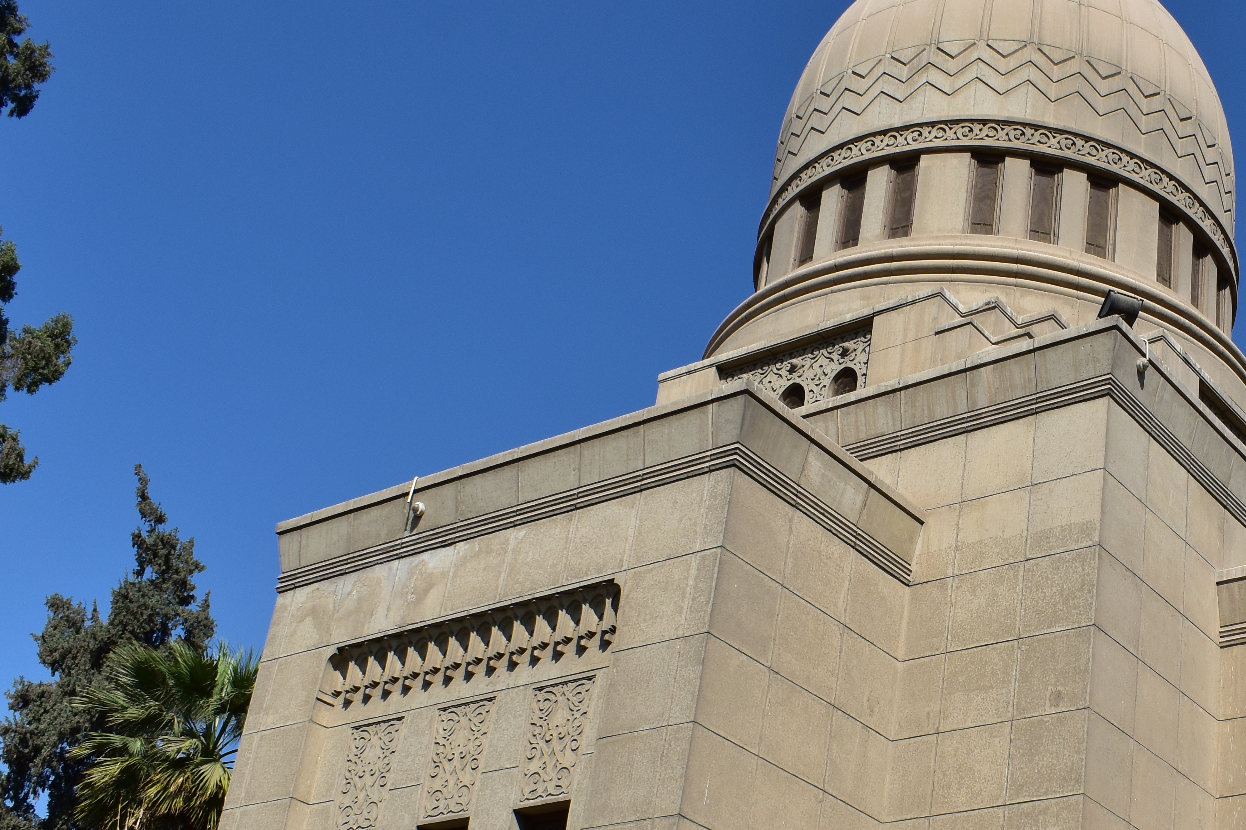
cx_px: 988
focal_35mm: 54
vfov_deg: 24.9
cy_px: 548
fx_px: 1869
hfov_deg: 35.7
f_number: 11
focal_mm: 18
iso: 280
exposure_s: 1/500
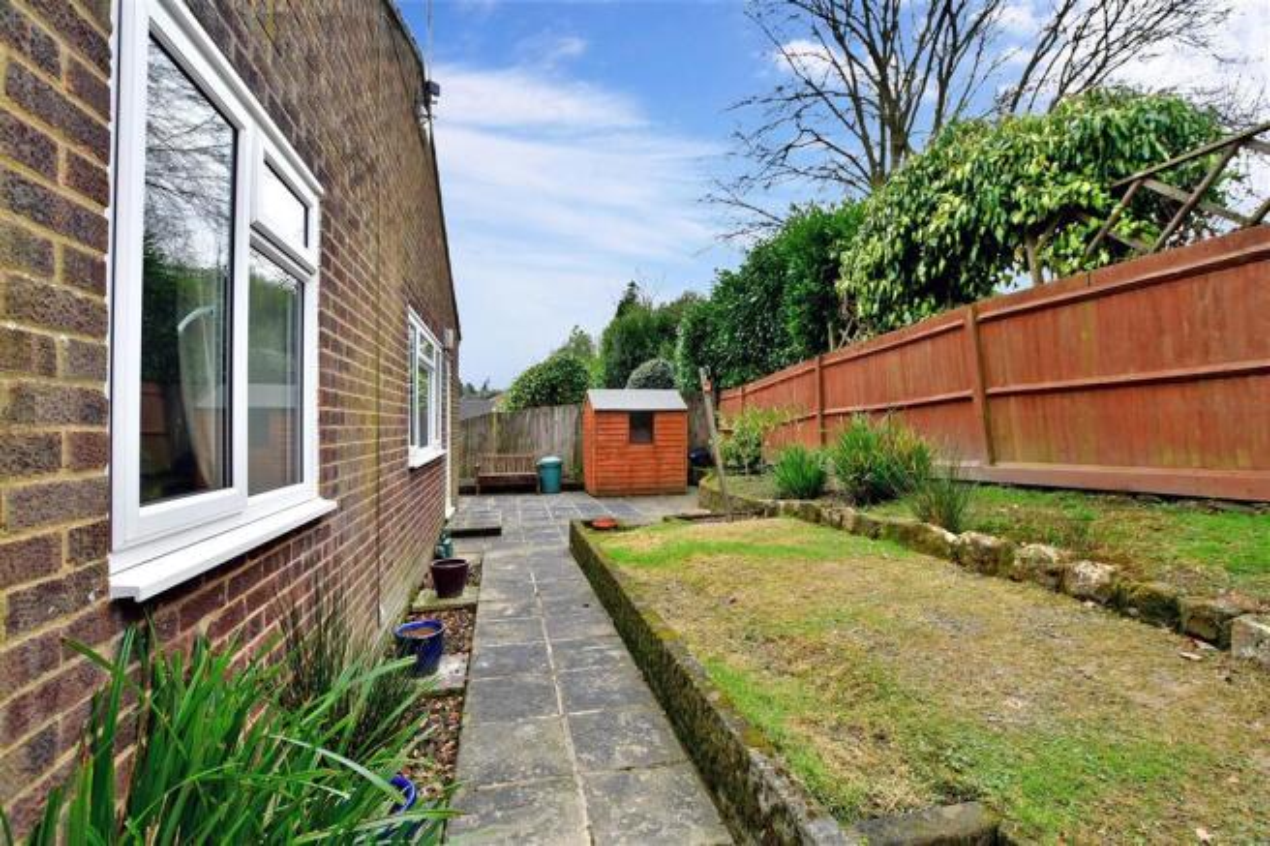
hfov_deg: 100.4
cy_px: 423
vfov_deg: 77.3
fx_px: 529
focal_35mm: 15
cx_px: 635
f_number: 7.1
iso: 320
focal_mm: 10
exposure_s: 1/100
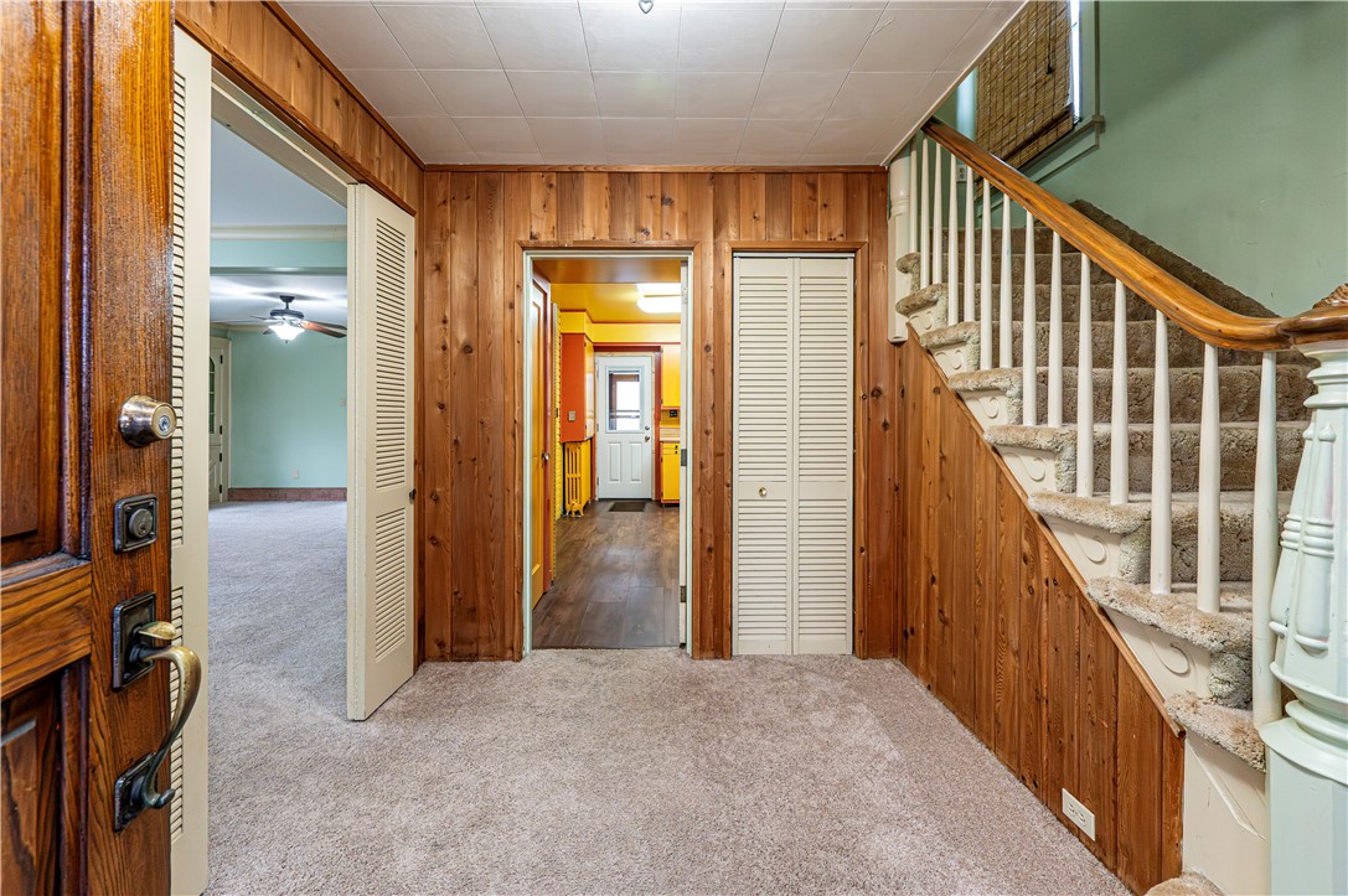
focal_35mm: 14
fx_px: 524
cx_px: 674
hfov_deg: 104.3
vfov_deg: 81.1
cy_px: 448
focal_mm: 14
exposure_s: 1/80
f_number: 8
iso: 5000
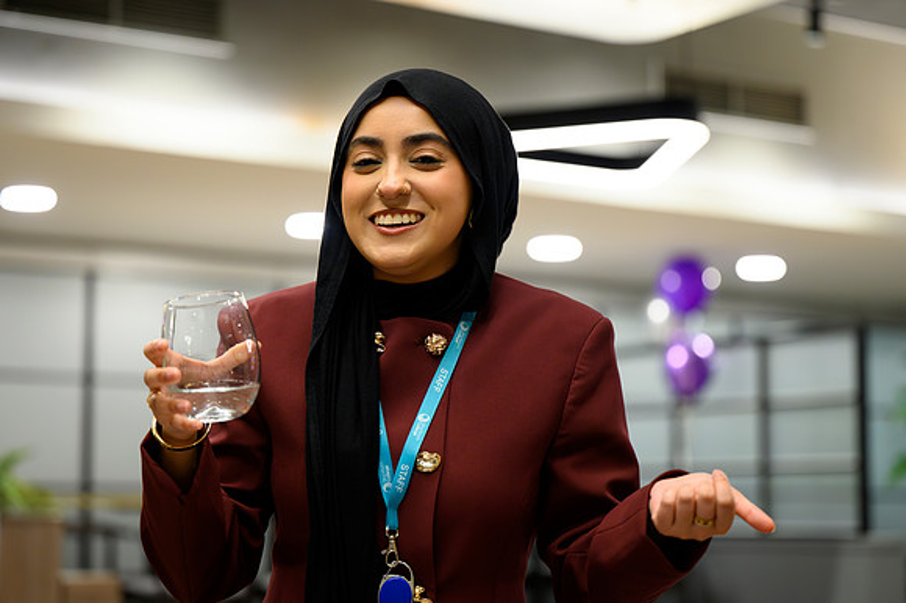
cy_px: 302
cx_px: 453
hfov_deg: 26.3
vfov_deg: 17.7
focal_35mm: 77
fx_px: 1937
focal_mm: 77
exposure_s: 1/200
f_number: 2.8
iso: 2500
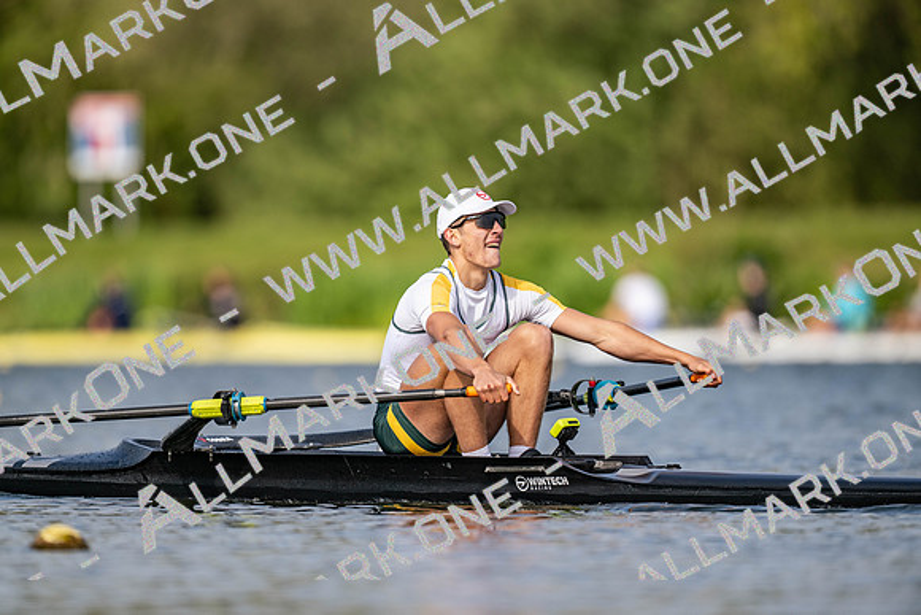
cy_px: 308
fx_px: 15353
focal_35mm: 600
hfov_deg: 3.4
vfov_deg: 2.3
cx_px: 460
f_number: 4
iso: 280
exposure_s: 1/2500
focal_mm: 600
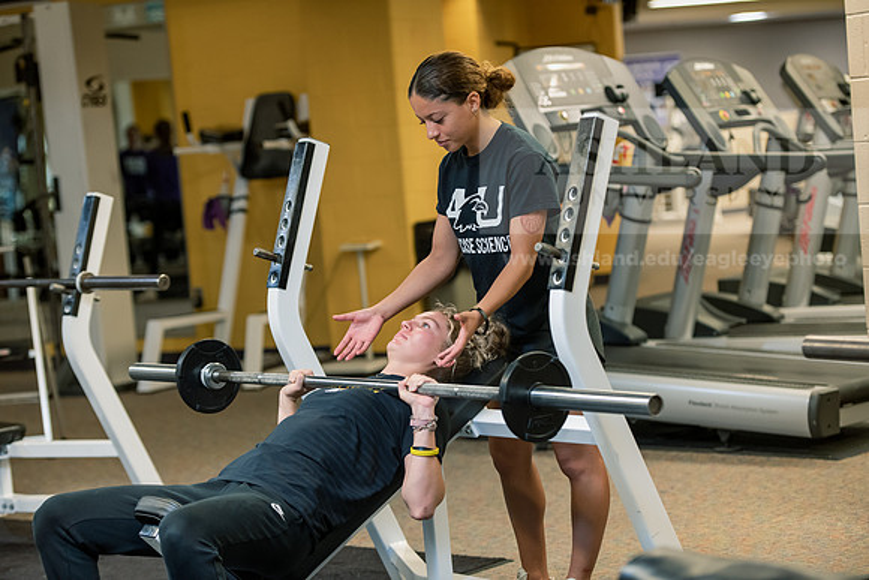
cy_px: 290
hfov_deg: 21.5
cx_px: 434
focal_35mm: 95
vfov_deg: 14.4
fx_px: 2294
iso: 1000
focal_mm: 95
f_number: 3.2
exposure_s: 1/200
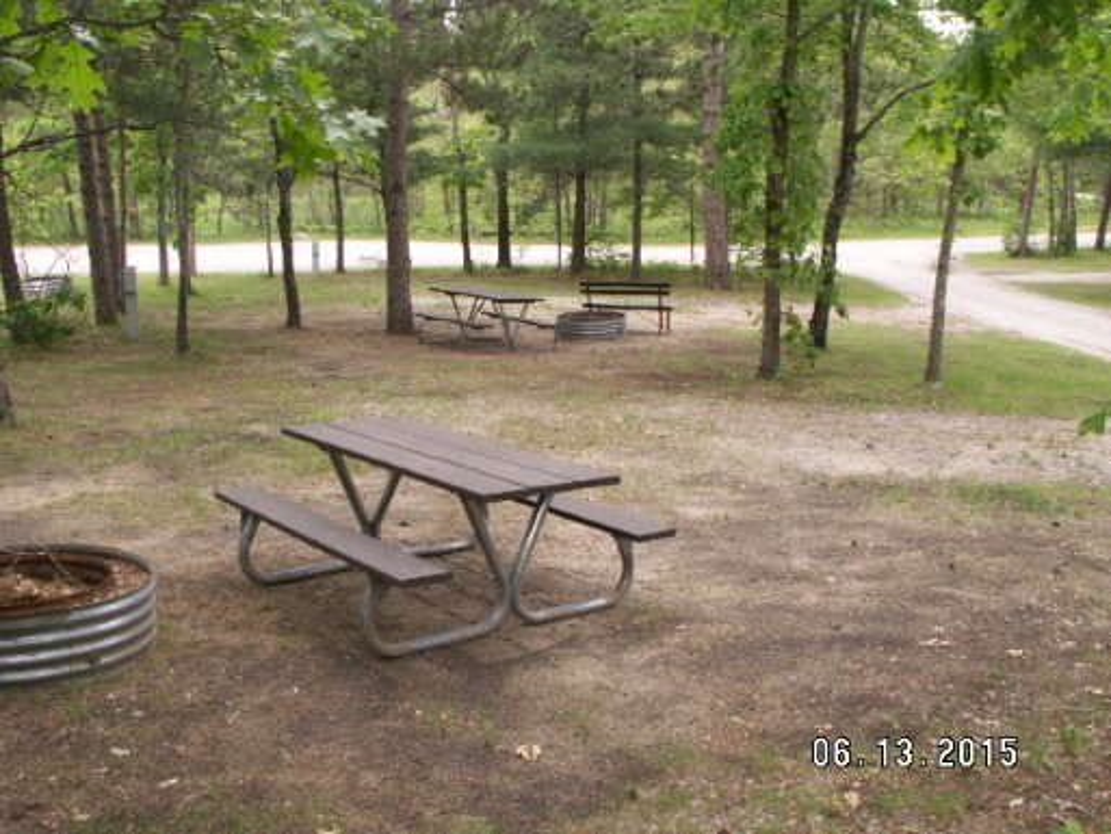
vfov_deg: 40.7
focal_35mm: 35
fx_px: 1124
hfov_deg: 52.6
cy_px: 417
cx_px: 556
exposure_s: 1/100
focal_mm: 5.86
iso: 50
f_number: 4
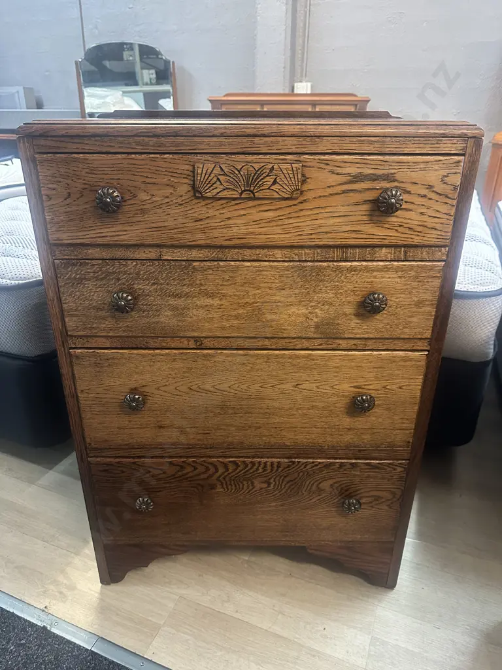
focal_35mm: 24
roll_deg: -2.3
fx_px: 464
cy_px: 335
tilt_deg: -24.8
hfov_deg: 56.8
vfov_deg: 71.6
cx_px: 251
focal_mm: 6.86
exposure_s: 1/50
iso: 640
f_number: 1.78
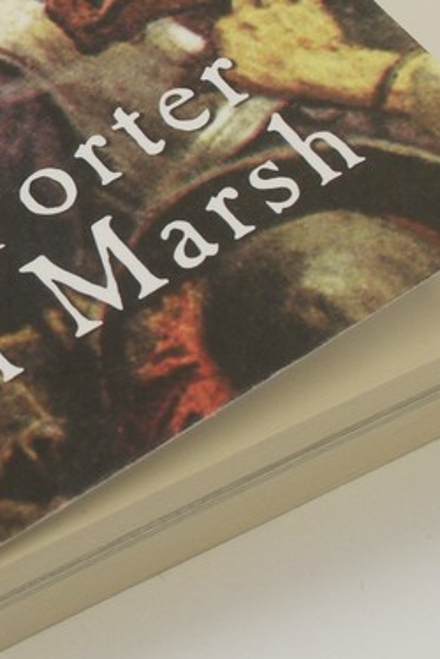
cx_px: -370
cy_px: 90
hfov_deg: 6.7
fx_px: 3660
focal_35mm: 200
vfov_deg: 10.2
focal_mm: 30
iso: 400
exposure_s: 1/40
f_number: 7.1
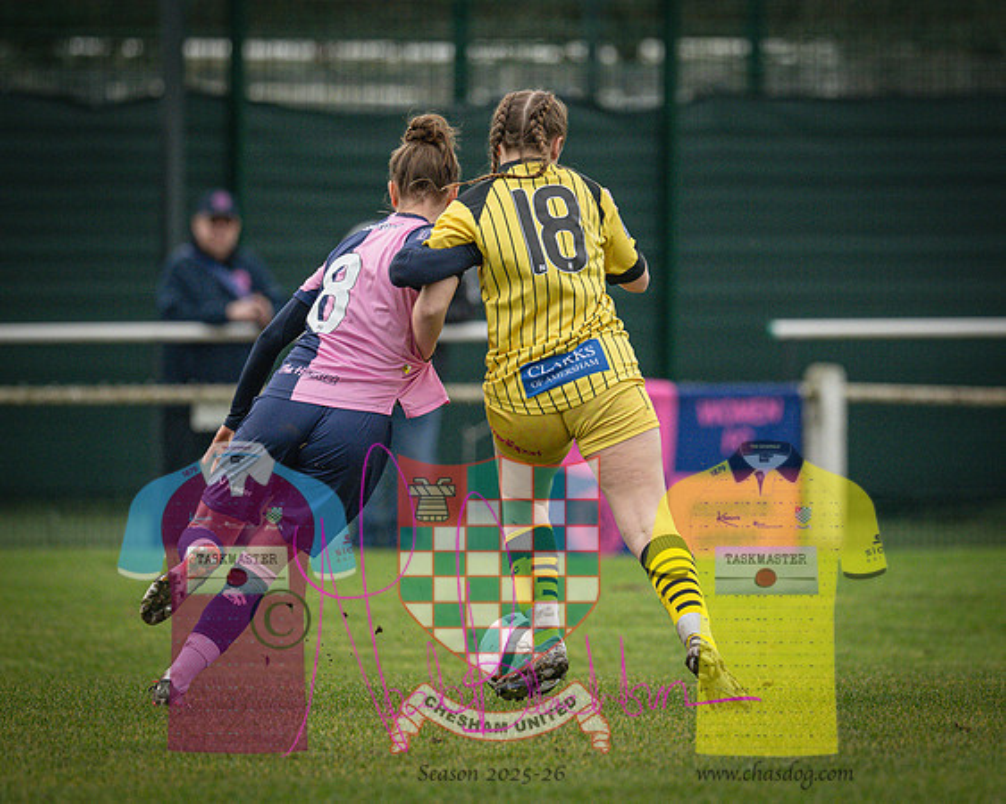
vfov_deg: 2.1
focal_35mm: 725
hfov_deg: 2.7
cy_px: 357
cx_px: 586
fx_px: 21581
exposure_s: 1/2500
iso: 2000
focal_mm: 400
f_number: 4.5
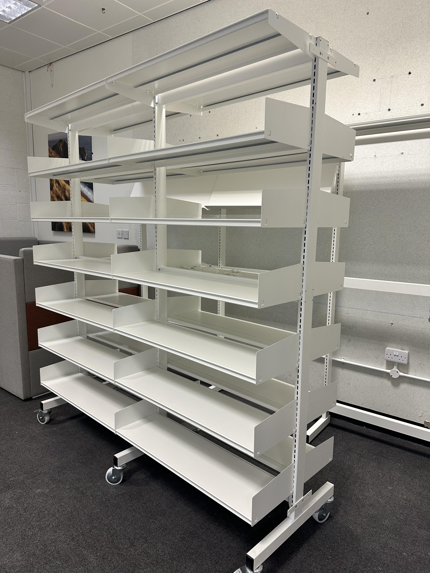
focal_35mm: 24
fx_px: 398
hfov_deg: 56.8
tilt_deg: -10.3
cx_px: 215
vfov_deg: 71.6
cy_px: 286
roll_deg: -1.5
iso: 125
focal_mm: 6.86
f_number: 1.78
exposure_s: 1/50
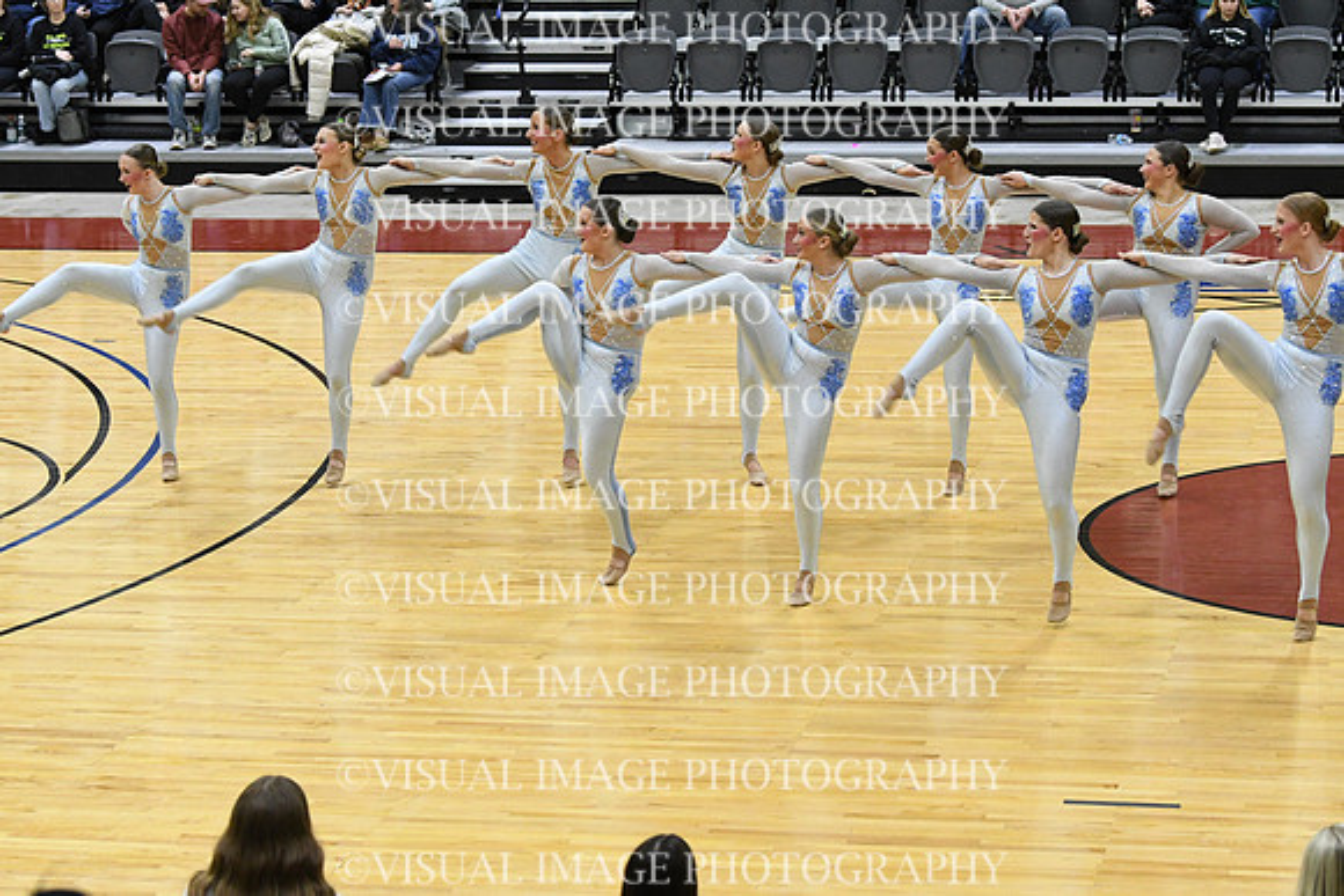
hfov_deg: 19.5
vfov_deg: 13.0
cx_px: 672
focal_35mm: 105
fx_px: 3921
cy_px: 448
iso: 5000
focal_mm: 70
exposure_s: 1/400
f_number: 4
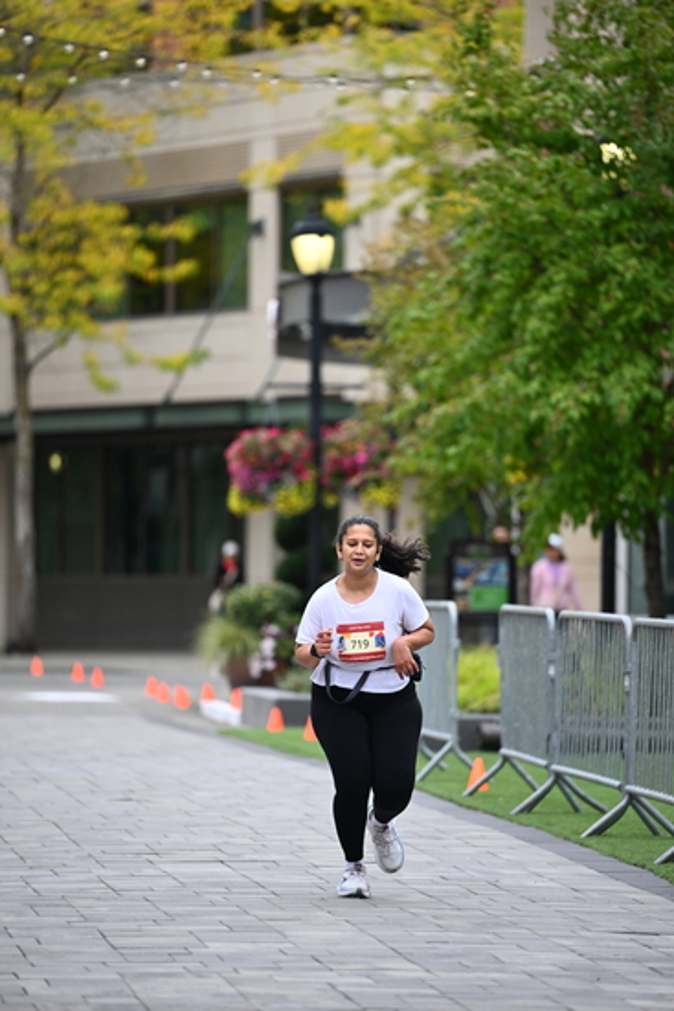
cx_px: 337
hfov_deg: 6.9
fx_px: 5613
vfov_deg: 10.3
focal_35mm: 200
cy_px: 506
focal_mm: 200
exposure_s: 1/1250
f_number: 2.8
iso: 400
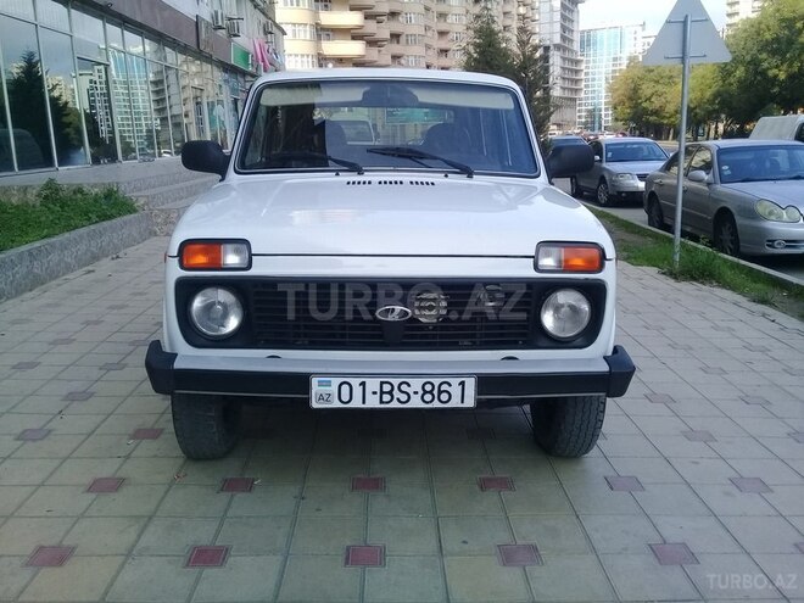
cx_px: 402
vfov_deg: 45.4
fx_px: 720
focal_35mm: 31
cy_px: 302
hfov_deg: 58.4
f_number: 2.2
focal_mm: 3.3
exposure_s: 1/561
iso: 50
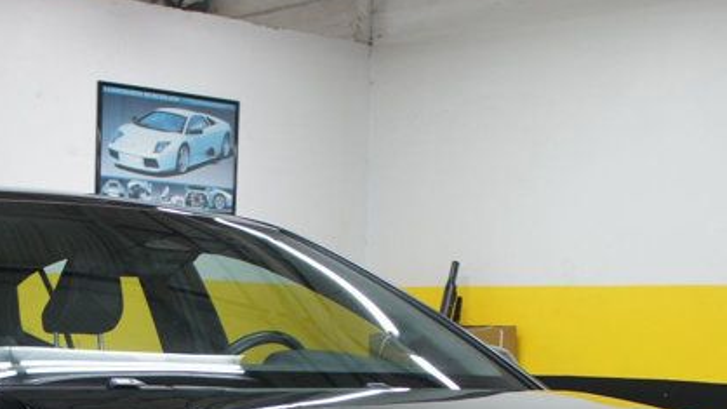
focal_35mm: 77
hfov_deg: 27.4
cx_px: 240
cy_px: 550
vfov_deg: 14.9
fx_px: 1484
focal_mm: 20
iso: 250
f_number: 4
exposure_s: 1/30
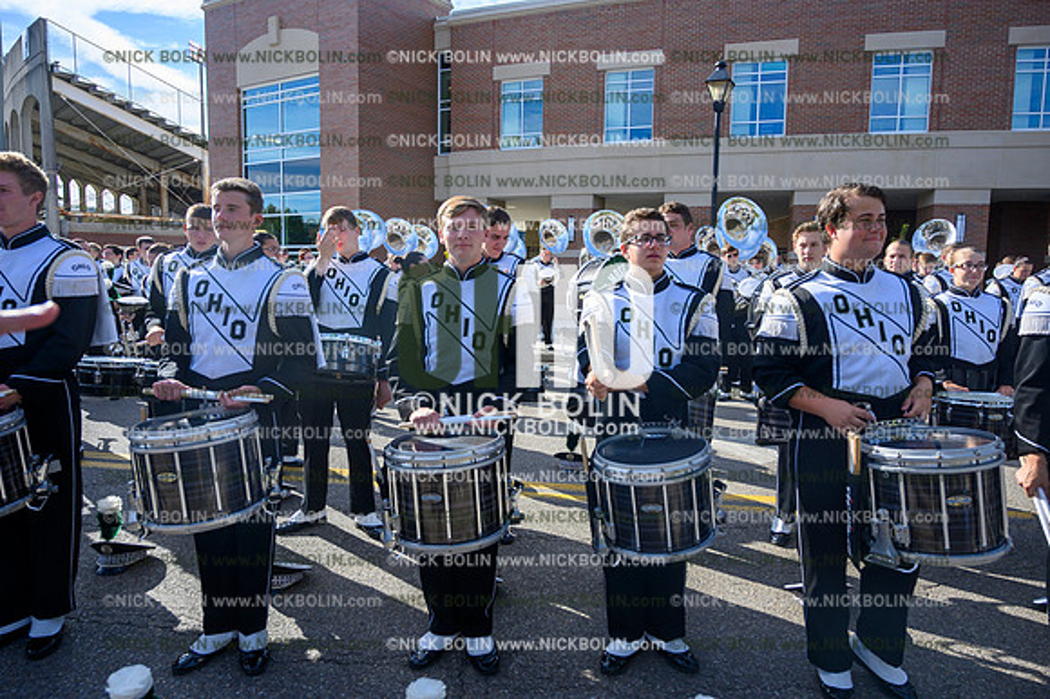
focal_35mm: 24
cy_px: 350
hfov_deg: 73.8
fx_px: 700
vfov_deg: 53.1
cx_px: 525
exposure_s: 1/800
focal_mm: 24
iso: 200
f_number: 5
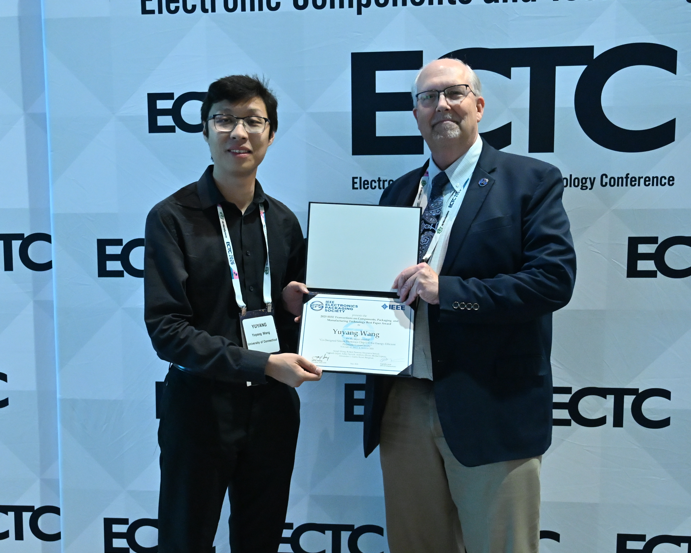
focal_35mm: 48
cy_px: 367
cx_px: 319
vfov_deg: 31.2
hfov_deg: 38.8
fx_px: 982
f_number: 4
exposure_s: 1/100
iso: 7200
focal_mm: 30
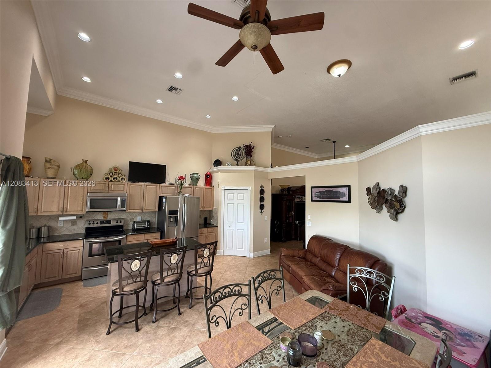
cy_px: 184
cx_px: 246
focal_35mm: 14
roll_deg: -1.2
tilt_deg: +3.2
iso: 160
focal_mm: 2.22
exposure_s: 1/60
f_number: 2.2
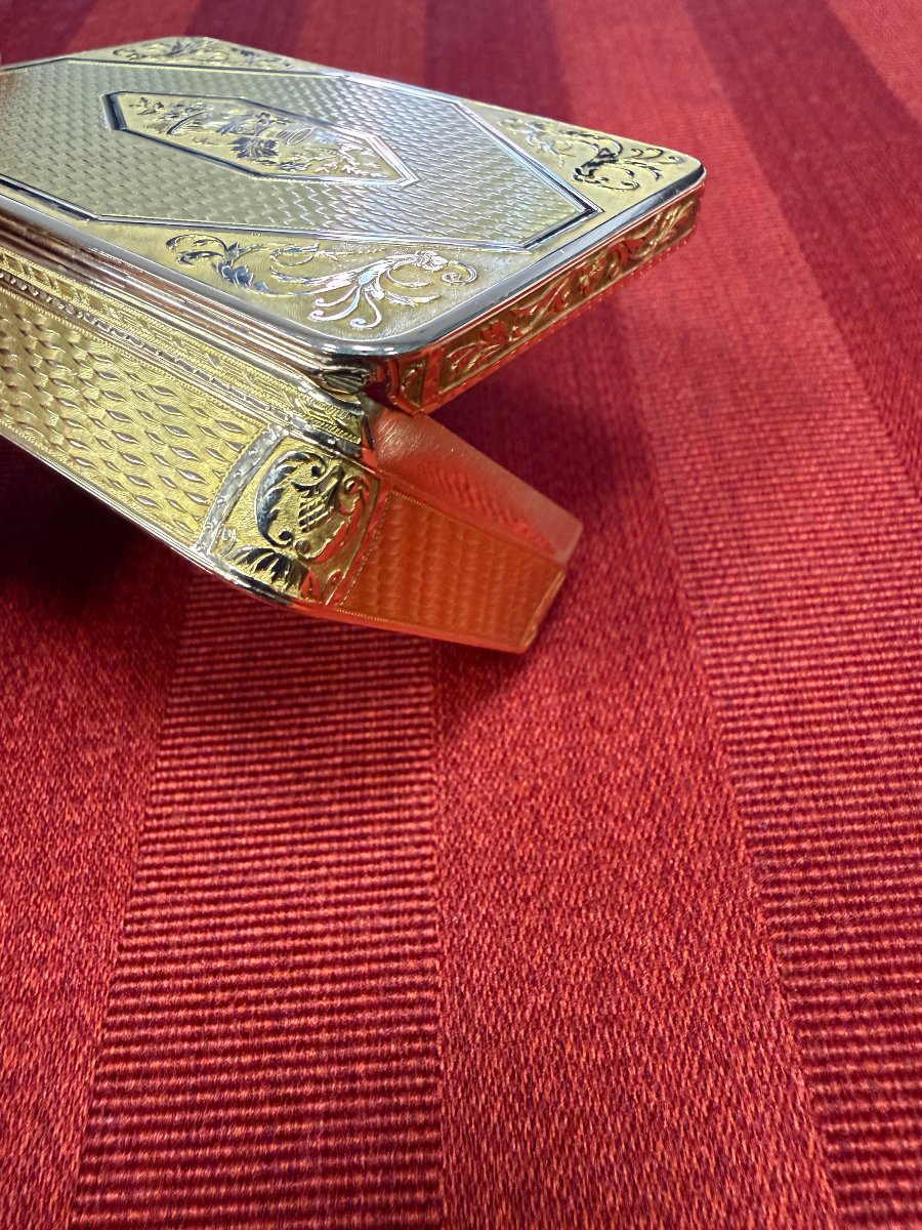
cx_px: 461
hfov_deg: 56.8
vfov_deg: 71.6
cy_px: 615
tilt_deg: -48.6
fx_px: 852
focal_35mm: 24
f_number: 2.2
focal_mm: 2.22
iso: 640
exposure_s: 1/50
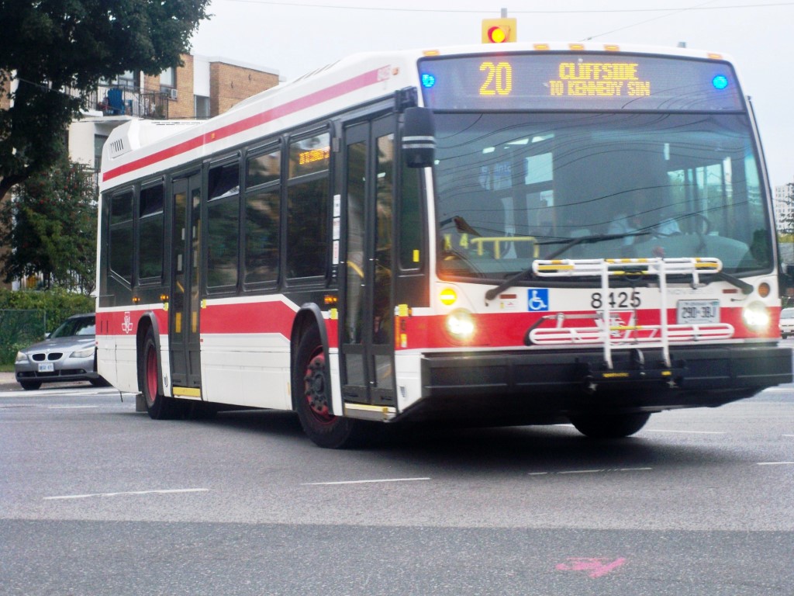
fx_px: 2408
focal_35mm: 105
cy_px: 298
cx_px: 397
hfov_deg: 18.7
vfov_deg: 14.1
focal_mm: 18.8
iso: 160
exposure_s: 1/160
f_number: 5.7
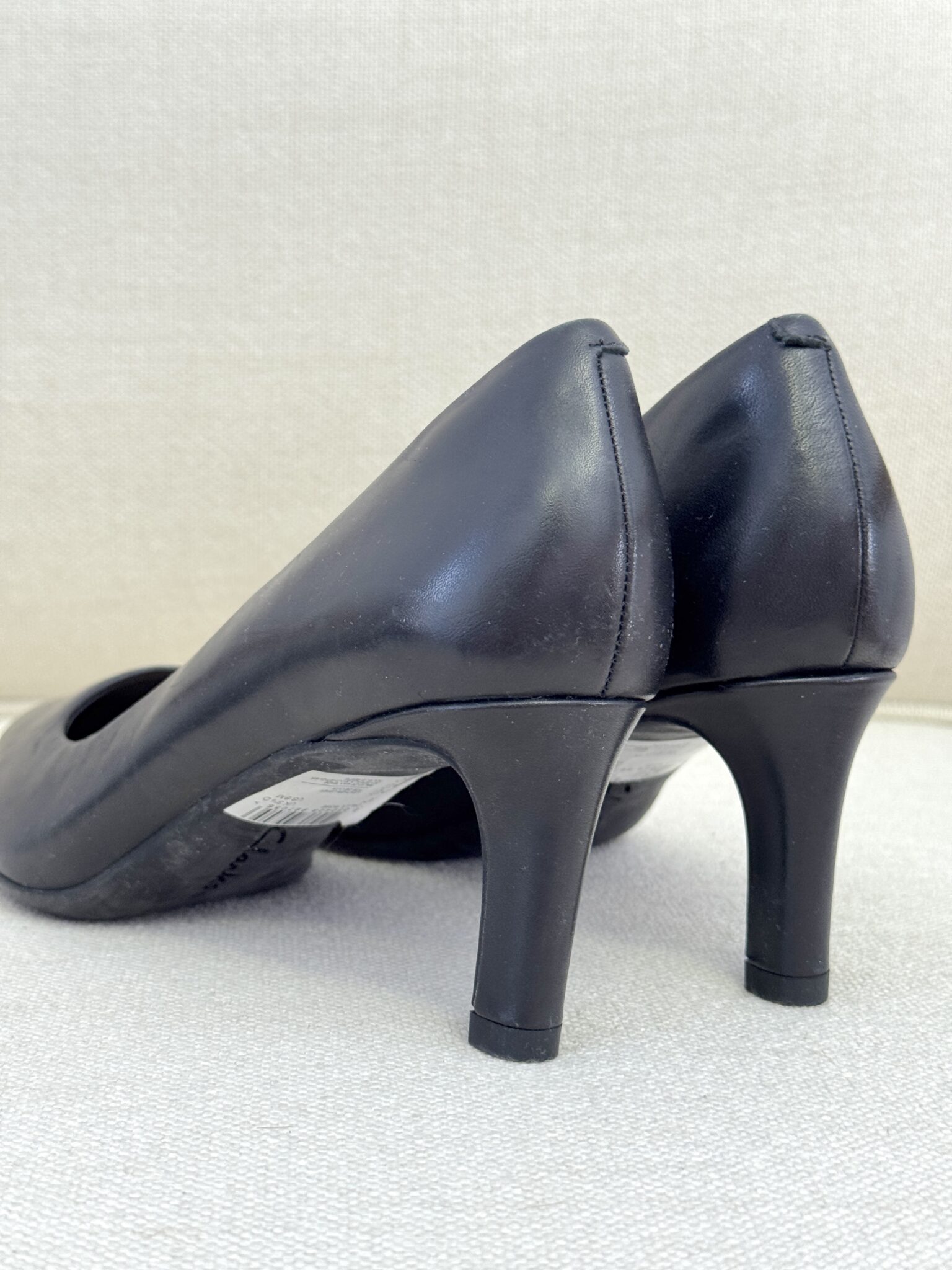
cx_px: 476
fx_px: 1760
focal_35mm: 48
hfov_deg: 30.3
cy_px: 635
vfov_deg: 39.7
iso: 125
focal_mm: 6.76
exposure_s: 1/120
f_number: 1.78
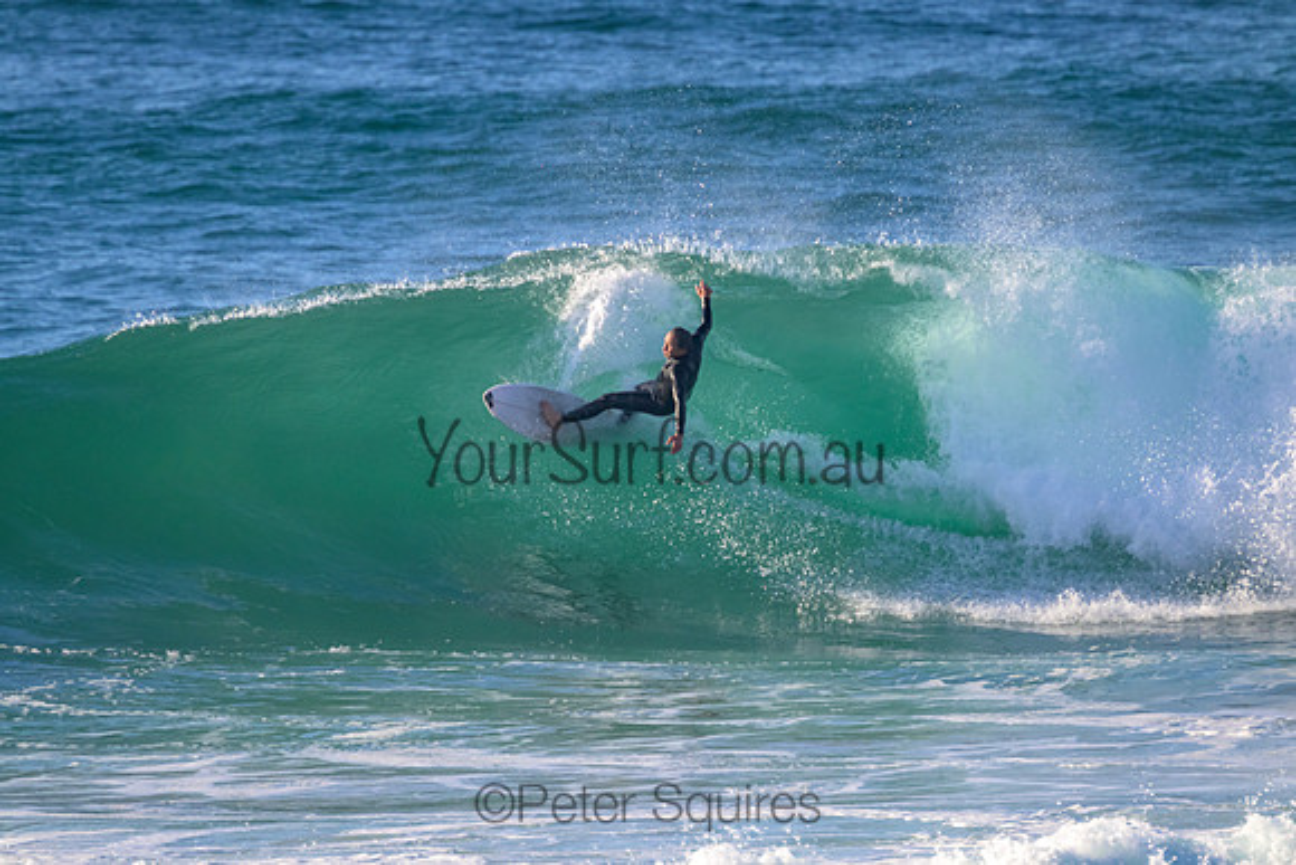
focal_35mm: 800
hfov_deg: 2.6
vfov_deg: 1.7
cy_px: 432
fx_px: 28805
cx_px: 648
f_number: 11
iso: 1400
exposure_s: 1/1250
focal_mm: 800
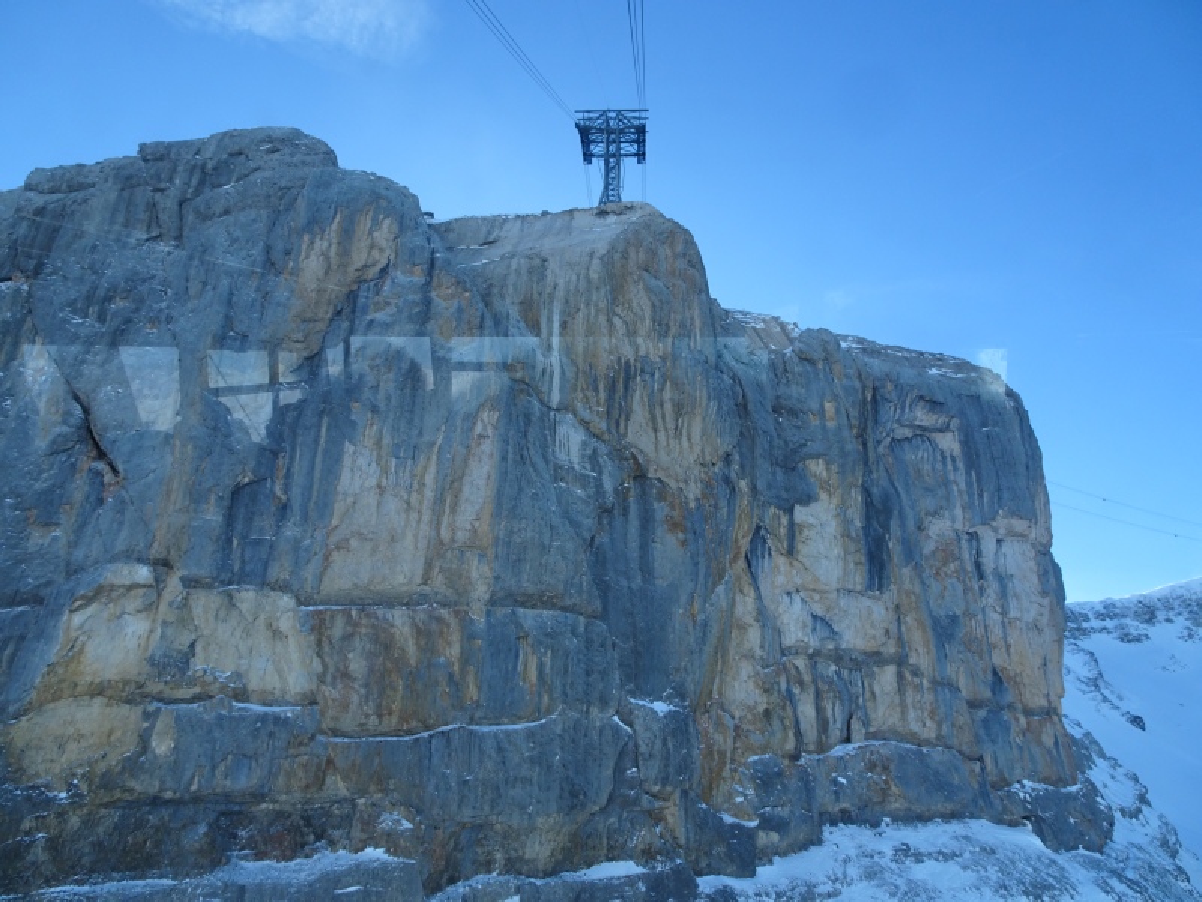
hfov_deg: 71.6
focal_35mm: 24
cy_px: 451
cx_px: 601
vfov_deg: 56.8
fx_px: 833
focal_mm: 4.1
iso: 80
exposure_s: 1/400
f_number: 3.5
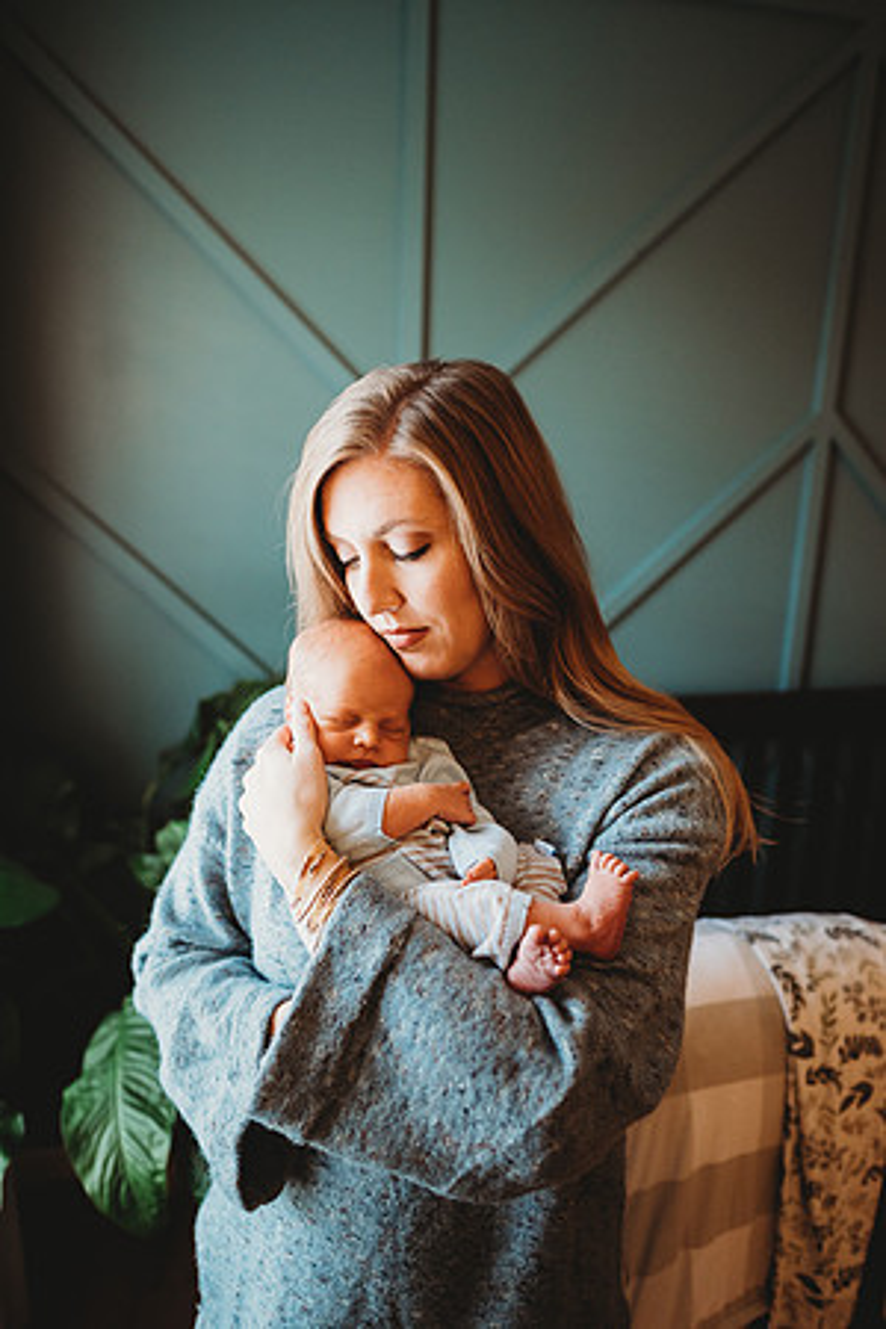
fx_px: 886
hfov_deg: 53.1
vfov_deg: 73.7
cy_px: 664
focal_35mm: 24
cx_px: 443
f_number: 2.2
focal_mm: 24
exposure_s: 1/160
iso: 1000
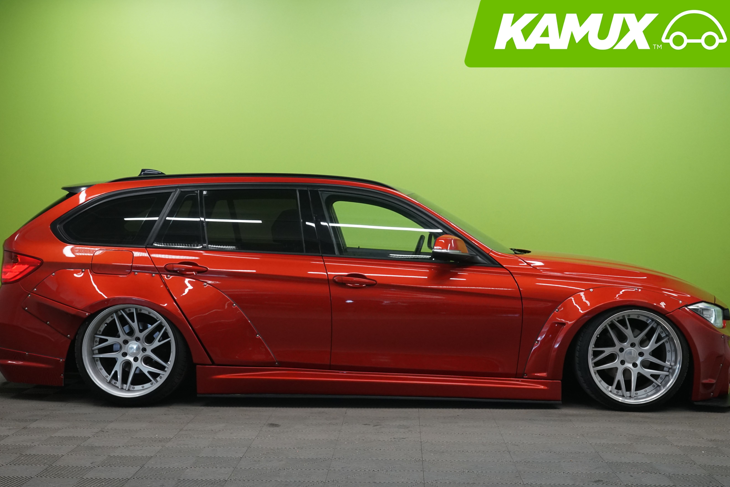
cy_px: 247
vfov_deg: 27.5
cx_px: 360
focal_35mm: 49
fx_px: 994
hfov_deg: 40.3
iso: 2000
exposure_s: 1/25
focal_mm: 43
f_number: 9
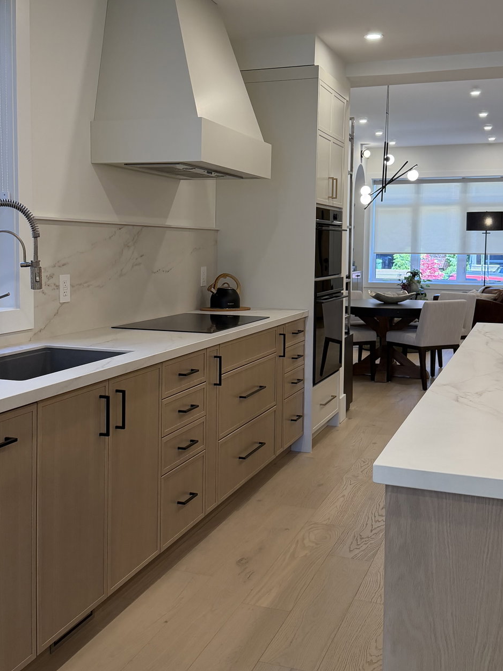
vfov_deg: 45.7
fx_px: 794
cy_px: 302
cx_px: 227
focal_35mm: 41
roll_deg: -1.4
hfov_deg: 35.1
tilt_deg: -3.9
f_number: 1.78
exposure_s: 1/218
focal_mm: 6.76
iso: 200
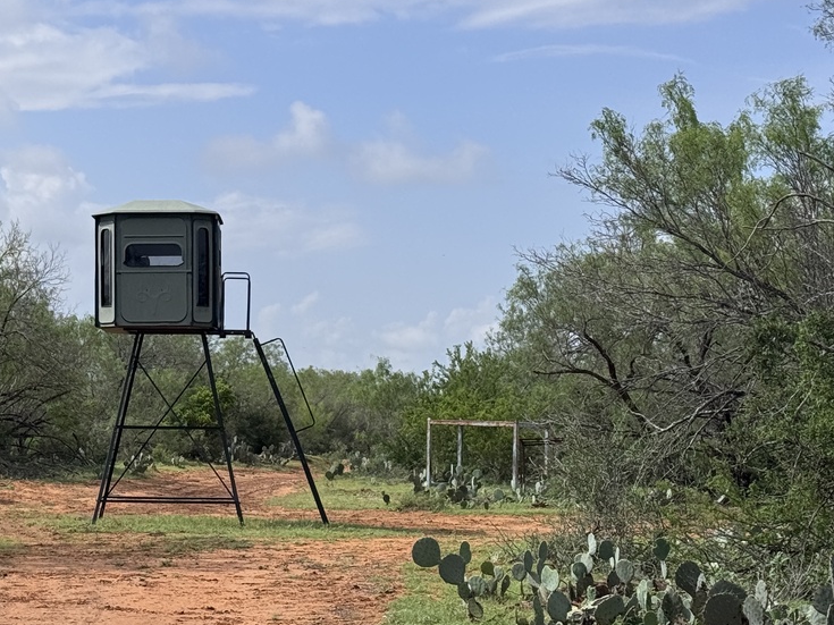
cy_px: 361
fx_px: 2264
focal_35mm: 94
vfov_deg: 15.7
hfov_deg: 20.6
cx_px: 163
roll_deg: -1.1
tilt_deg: +0.5
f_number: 1.78
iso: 64
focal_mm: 6.76
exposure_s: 1/6410
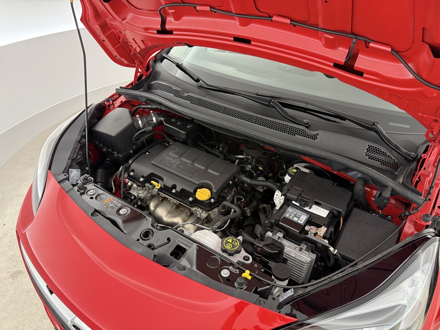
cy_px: 165
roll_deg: -2.1
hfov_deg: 71.6
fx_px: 305
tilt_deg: -34.3
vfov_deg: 56.8
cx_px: 220
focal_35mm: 24
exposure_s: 1/50
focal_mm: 6.76
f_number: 1.78
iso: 500
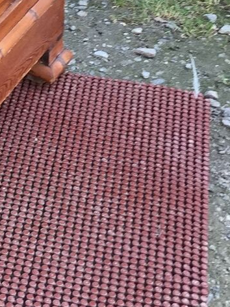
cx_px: -170
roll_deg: +1.0
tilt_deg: -18.8
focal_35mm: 123
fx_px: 1090
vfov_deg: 14.3
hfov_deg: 11.3
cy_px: -228
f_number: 2.2
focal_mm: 4.15
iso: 32
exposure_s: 1/100
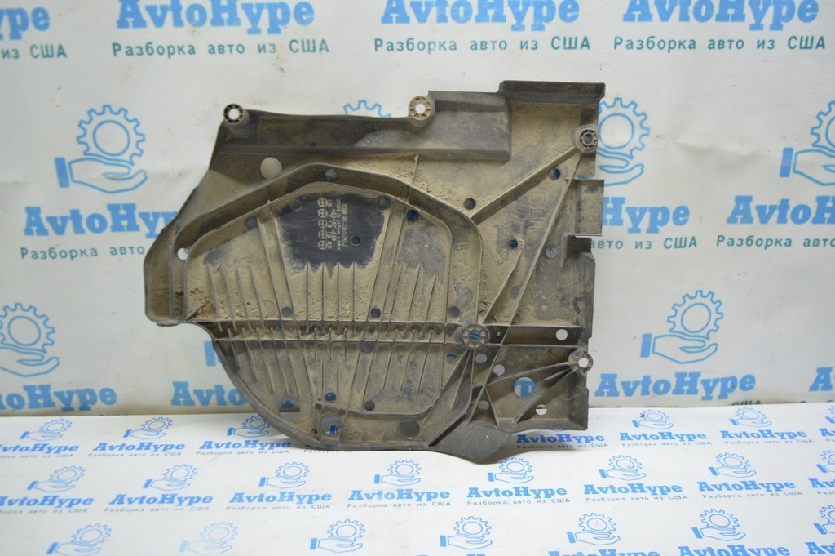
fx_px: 730
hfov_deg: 59.5
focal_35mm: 32
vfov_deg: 41.6
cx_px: 418
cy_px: 278
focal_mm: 21
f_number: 3.8
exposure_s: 1/40
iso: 400
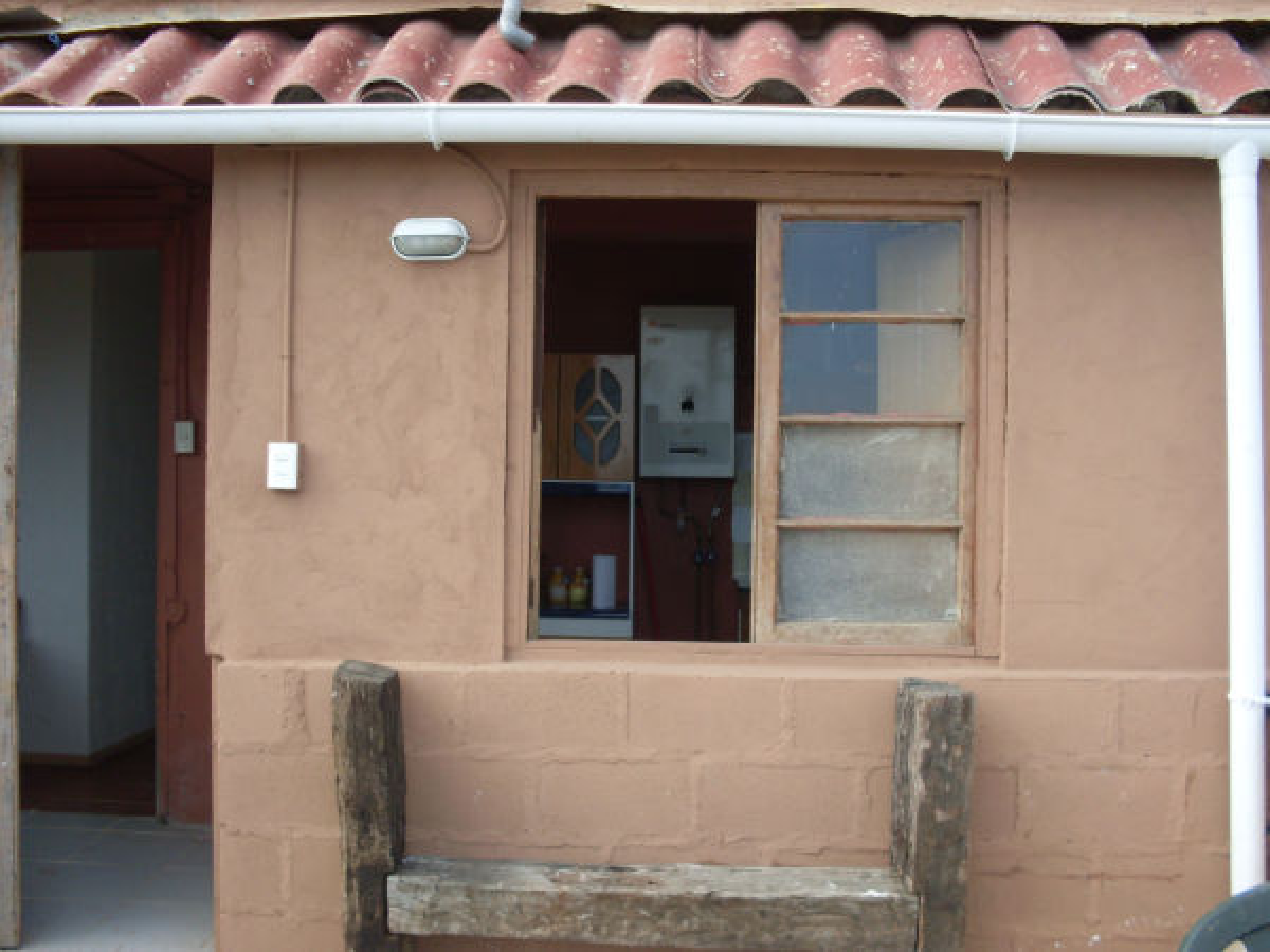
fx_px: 1394
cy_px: 476
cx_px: 635
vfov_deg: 37.7
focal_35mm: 38
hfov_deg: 49.0
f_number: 2.8
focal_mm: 6.3
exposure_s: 1/500
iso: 80
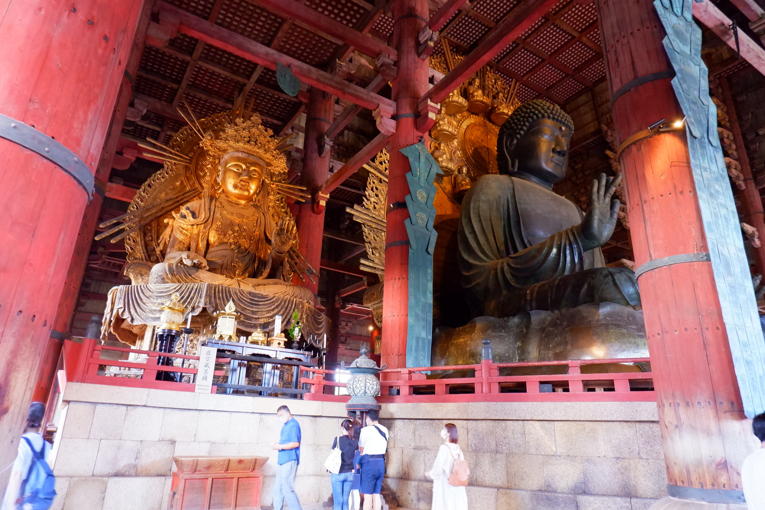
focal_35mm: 23
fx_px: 489
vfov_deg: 55.1
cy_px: 255
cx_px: 382
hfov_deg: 76.1
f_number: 3.5
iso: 3200
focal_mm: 15.2
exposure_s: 1/27
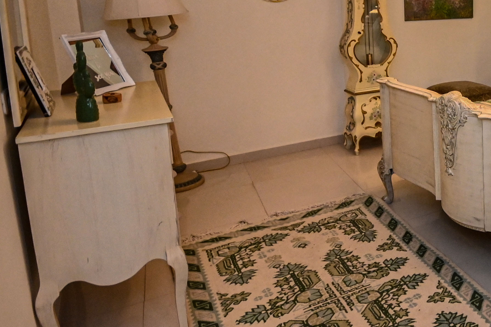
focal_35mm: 33
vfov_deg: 38.2
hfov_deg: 44.6
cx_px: 531
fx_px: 450
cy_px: 56
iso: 2200
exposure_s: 1/60
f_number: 4
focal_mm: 10
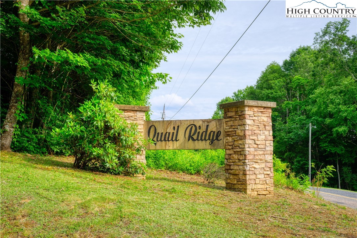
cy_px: 119
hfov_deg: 45.4
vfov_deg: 31.2
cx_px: 178
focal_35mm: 43
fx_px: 426
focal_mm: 28.9
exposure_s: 1/2000
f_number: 5.6
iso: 320
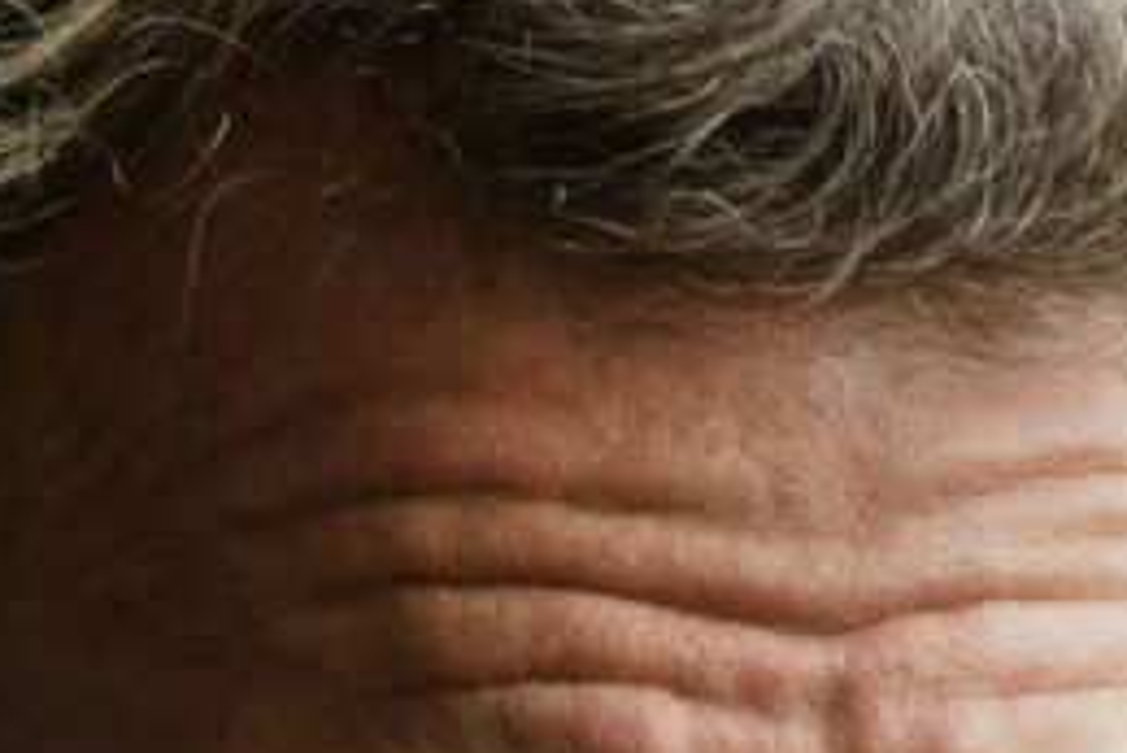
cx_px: 635
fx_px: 58008
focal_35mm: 1852
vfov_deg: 0.7
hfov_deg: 1.1
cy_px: 1297
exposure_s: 1/320
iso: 800
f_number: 7.1
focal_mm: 400
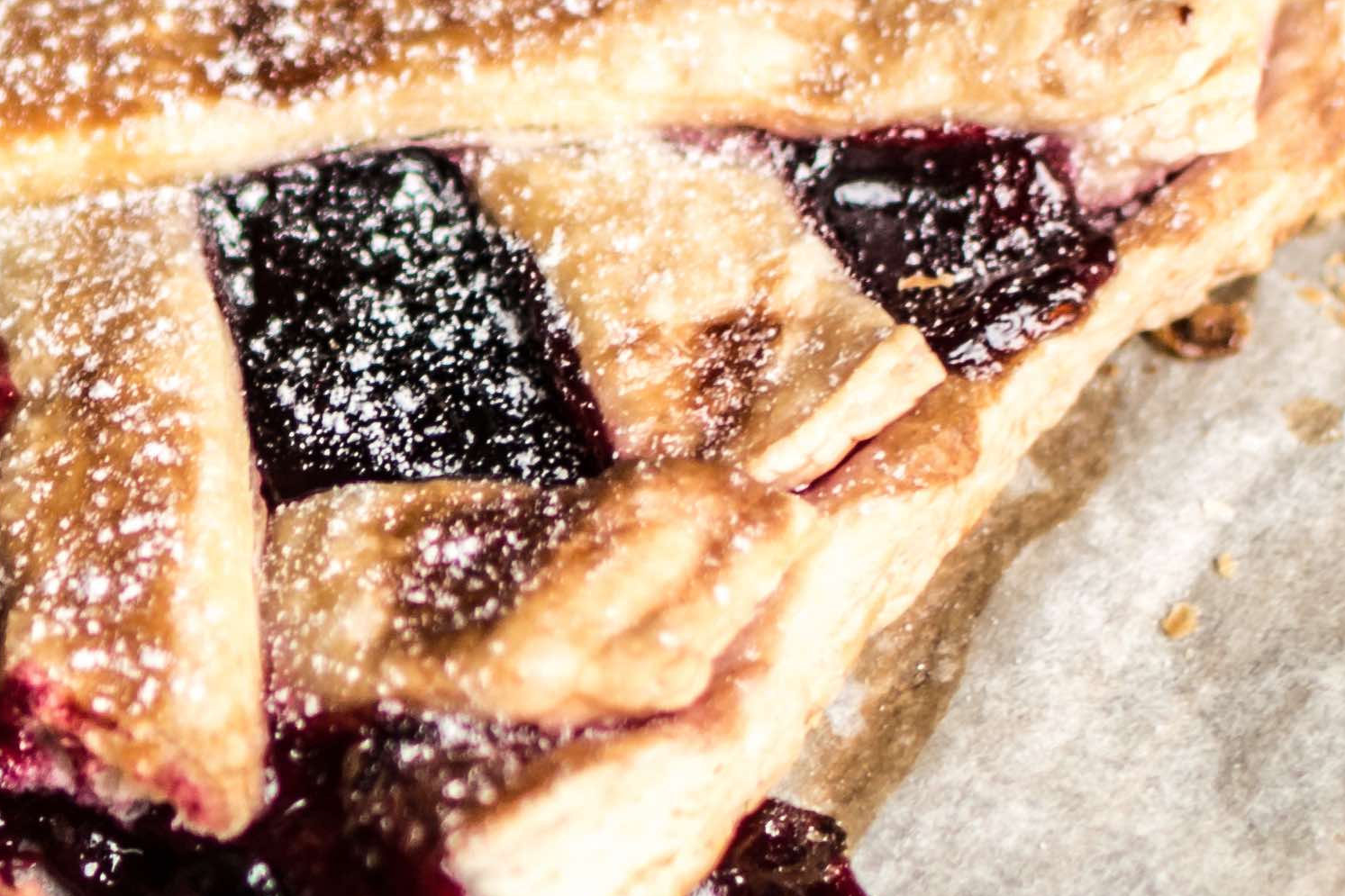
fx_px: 7882
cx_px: -735
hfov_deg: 9.5
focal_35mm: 211
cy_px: 431
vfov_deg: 6.5
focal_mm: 35
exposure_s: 1/100
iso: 250
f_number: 2
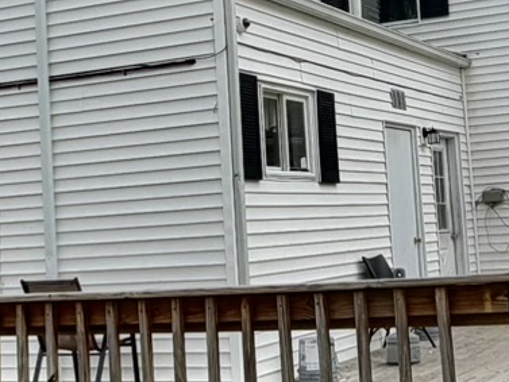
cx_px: 327
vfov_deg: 19.2
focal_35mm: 76
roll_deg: +4.7
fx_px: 1118
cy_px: 78
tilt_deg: +6.9
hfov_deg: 25.6
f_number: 2.2
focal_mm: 2.22
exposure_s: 1/1167
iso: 20
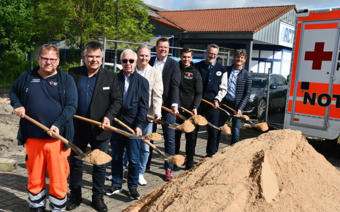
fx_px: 343
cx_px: 170
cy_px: 113
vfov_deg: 34.4
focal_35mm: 37
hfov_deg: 52.8
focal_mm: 24
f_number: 9
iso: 100
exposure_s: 1/320
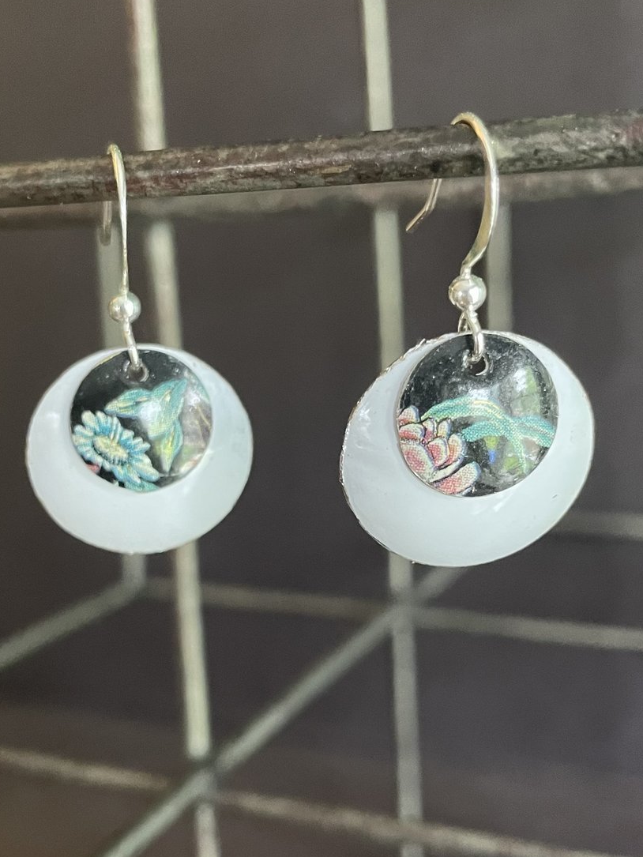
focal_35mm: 46
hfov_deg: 31.5
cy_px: 521
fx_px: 1139
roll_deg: +3.7
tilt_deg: -13.5
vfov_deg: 41.0
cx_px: 273
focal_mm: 4.2
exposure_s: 1/60
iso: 320
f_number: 1.6
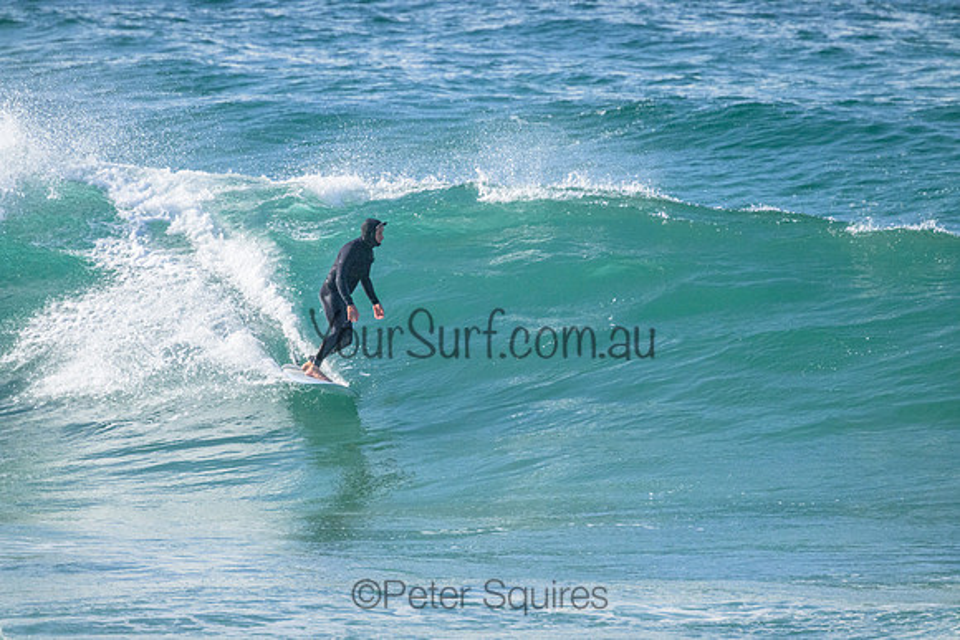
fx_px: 21337
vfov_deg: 1.7
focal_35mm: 800
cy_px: 320
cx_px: 480
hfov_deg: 2.6
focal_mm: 800
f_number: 11
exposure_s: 1/1600
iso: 4000
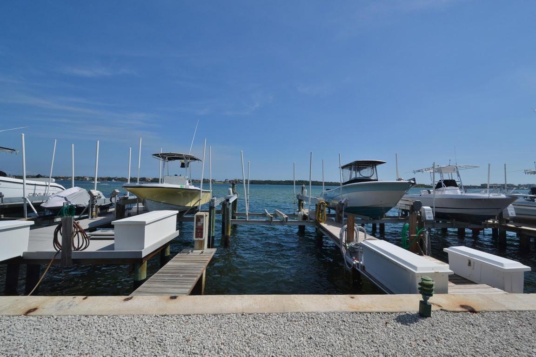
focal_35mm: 15
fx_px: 223
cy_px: 178
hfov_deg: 100.4
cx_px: 268
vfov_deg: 77.3
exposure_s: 1/320
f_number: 9
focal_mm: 10
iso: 100
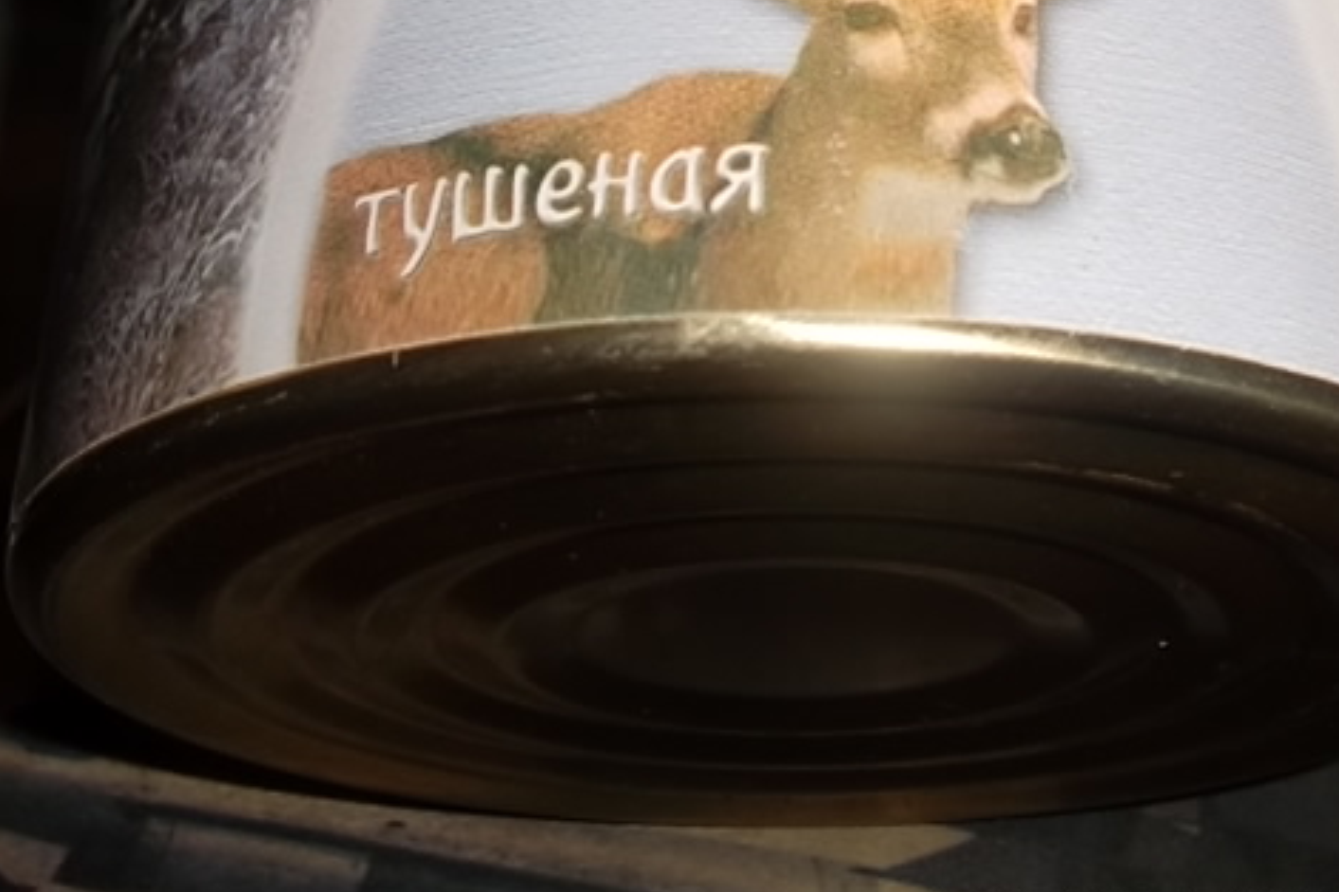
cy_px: 91
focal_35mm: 61
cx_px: 878
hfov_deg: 32.6
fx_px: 2269
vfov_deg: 21.8
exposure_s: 1/15
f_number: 3.5
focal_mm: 4.9
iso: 100
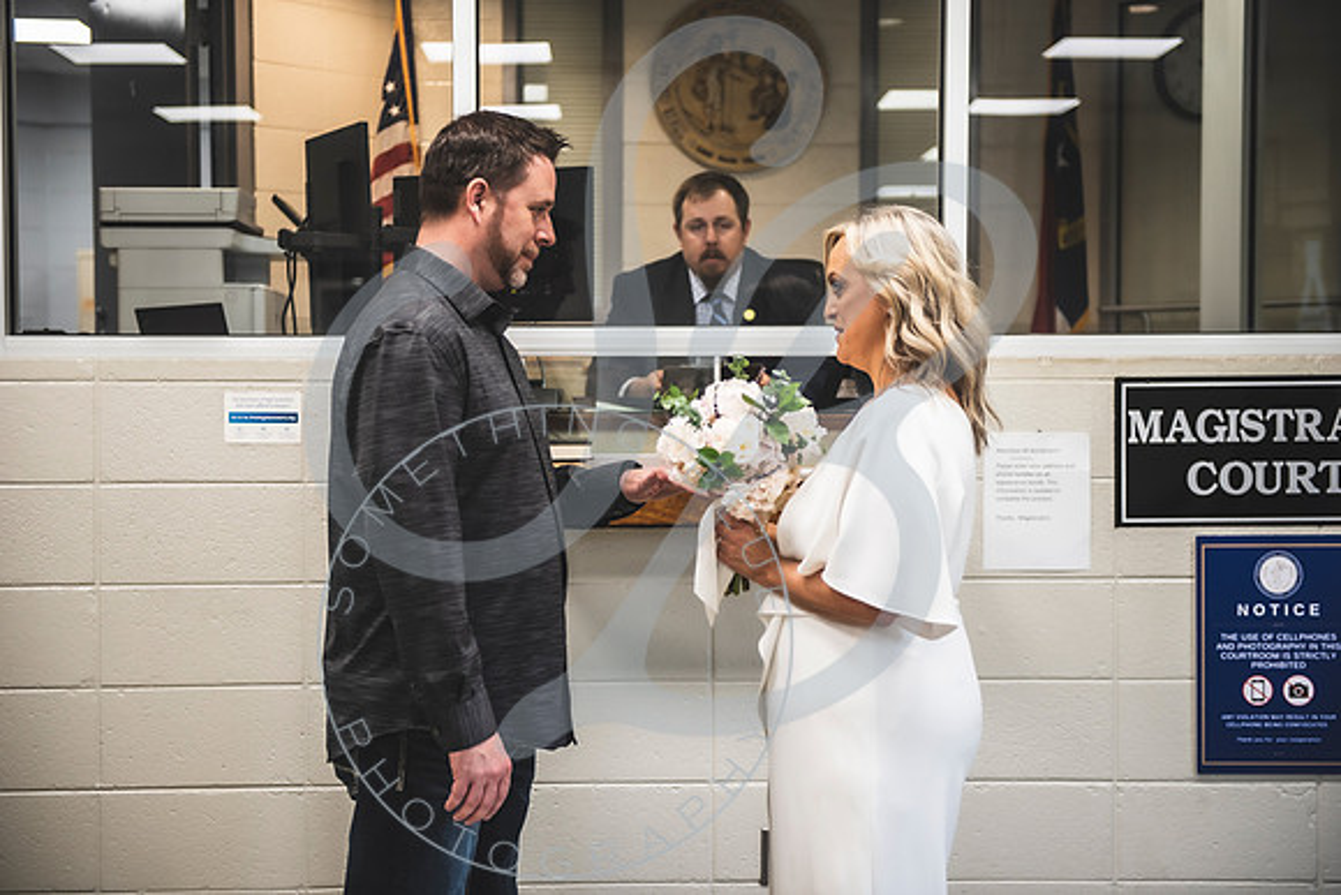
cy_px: 448
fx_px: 2175
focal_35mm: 58
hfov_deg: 34.3
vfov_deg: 23.2
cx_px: 670
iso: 500
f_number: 2.8
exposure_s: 1/160
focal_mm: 58
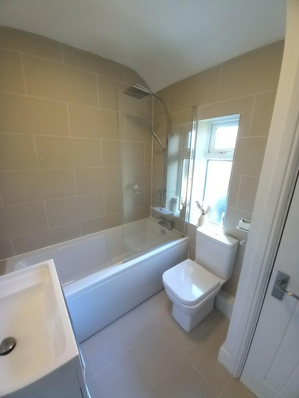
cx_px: 150
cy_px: 199
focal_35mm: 13
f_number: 2.2
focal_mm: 1.13
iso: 200
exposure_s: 1/33.3
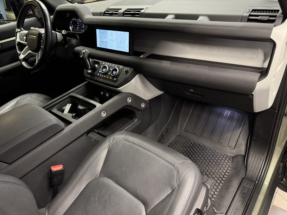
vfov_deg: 56.8
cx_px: 144
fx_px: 199
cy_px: 108
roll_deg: +9.9
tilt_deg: -34.6
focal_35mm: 24
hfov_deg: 71.6
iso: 250
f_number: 1.78
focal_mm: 6.76
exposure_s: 1/50
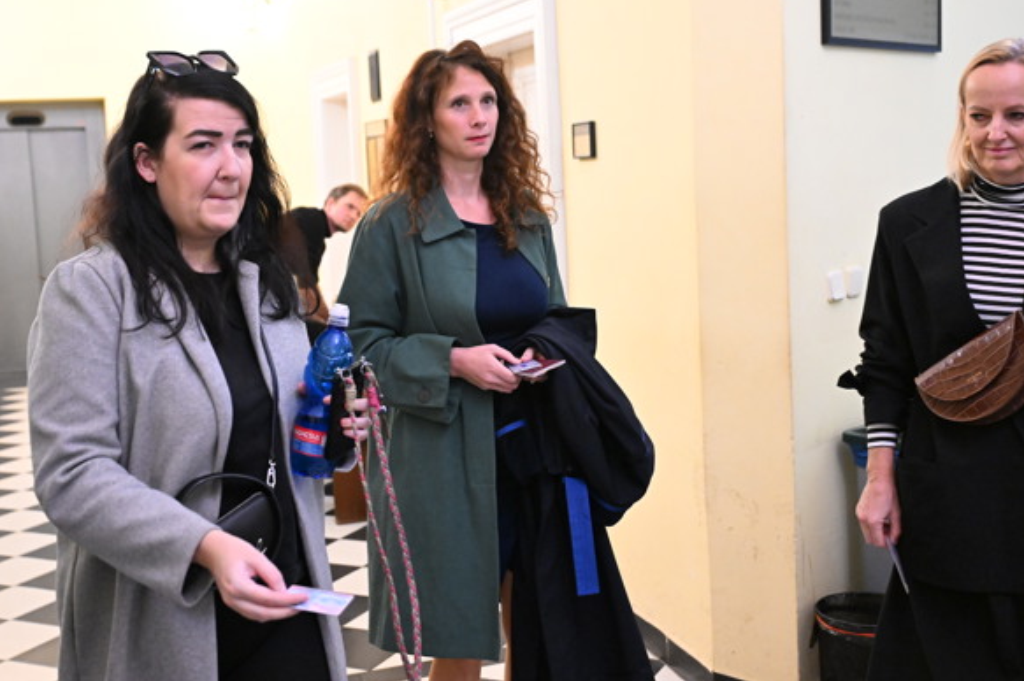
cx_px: 536
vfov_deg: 29.8
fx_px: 1279
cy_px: 298
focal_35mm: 45
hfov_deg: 43.6
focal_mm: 38
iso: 6400
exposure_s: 1/250
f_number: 3.5
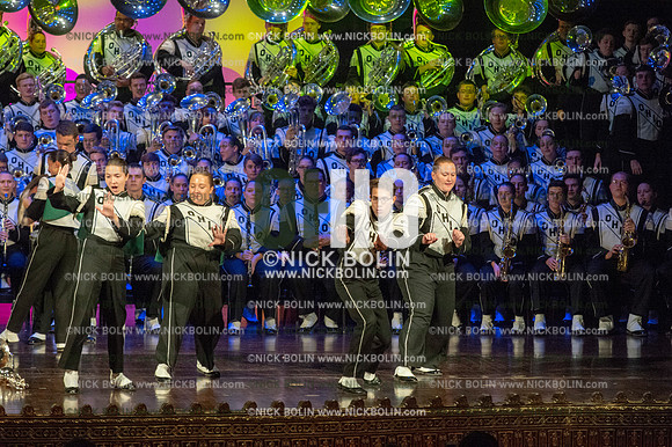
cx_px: 336
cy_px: 224
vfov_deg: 6.5
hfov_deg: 9.8
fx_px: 3918
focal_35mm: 210
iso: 8000
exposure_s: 1/400
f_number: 5.6
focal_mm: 210
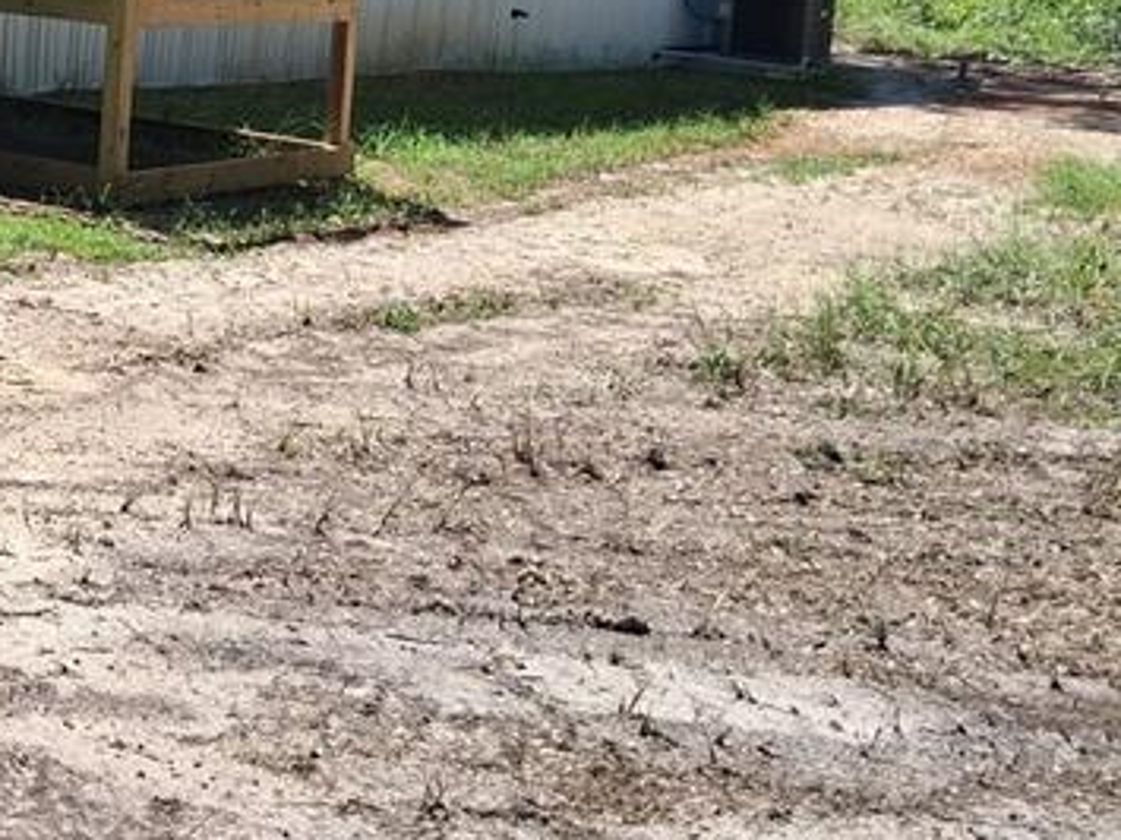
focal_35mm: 75
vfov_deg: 19.2
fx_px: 2428
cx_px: -341
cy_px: 32
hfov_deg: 23.1
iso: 25
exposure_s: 1/459
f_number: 1.8
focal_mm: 3.98
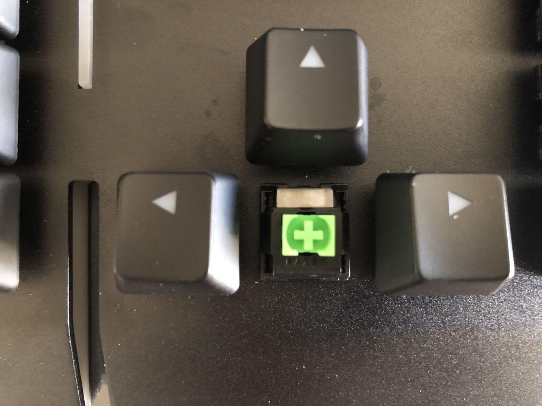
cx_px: 271
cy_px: 203
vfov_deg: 49.7
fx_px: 438
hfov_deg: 63.4
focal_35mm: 28
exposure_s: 1/4
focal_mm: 3.99
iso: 125
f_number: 1.8
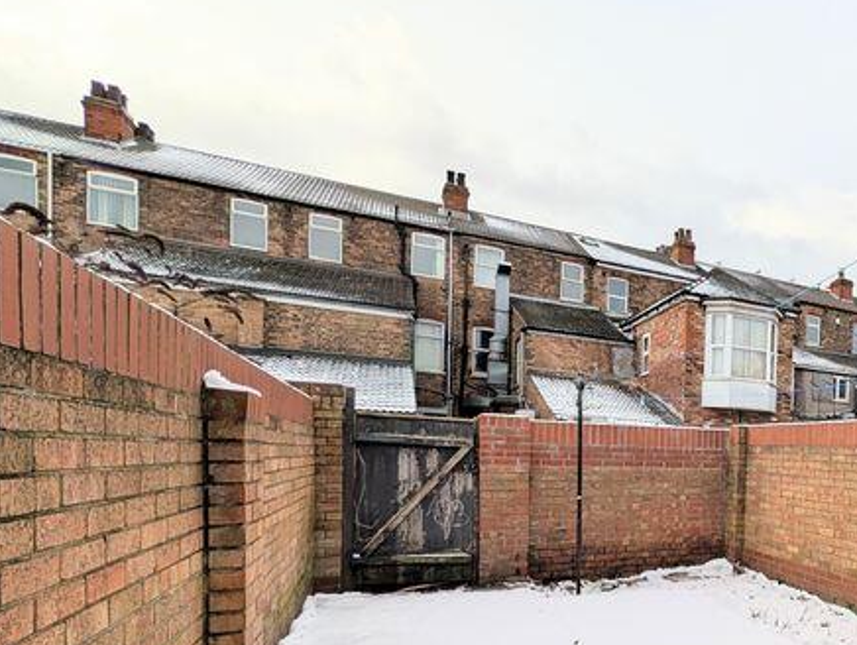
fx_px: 545
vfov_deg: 58.5
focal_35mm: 22
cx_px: 774
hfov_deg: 63.5
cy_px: 472
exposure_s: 1/2252
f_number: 1.7
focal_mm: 2.02
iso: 52
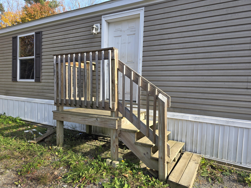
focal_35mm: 23
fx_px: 167
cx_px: 126
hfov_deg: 73.9
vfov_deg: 58.9
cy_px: 94
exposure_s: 1/359
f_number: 1.7
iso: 25
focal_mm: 6.3
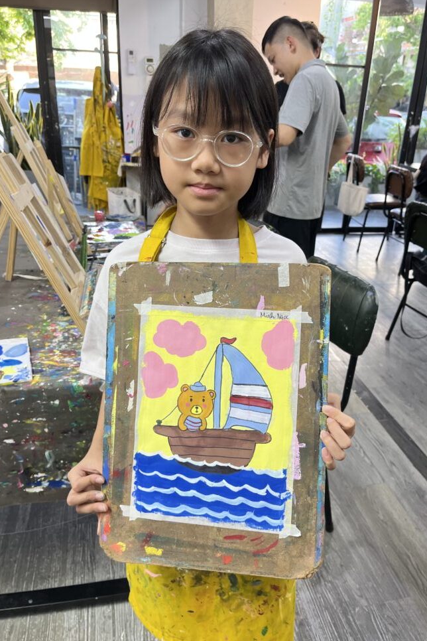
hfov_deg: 46.3
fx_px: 498
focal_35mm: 28
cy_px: 325
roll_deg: -1.7
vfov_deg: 65.5
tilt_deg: -24.2
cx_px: 233
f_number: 1.6
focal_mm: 5.1
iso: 100
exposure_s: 1/100
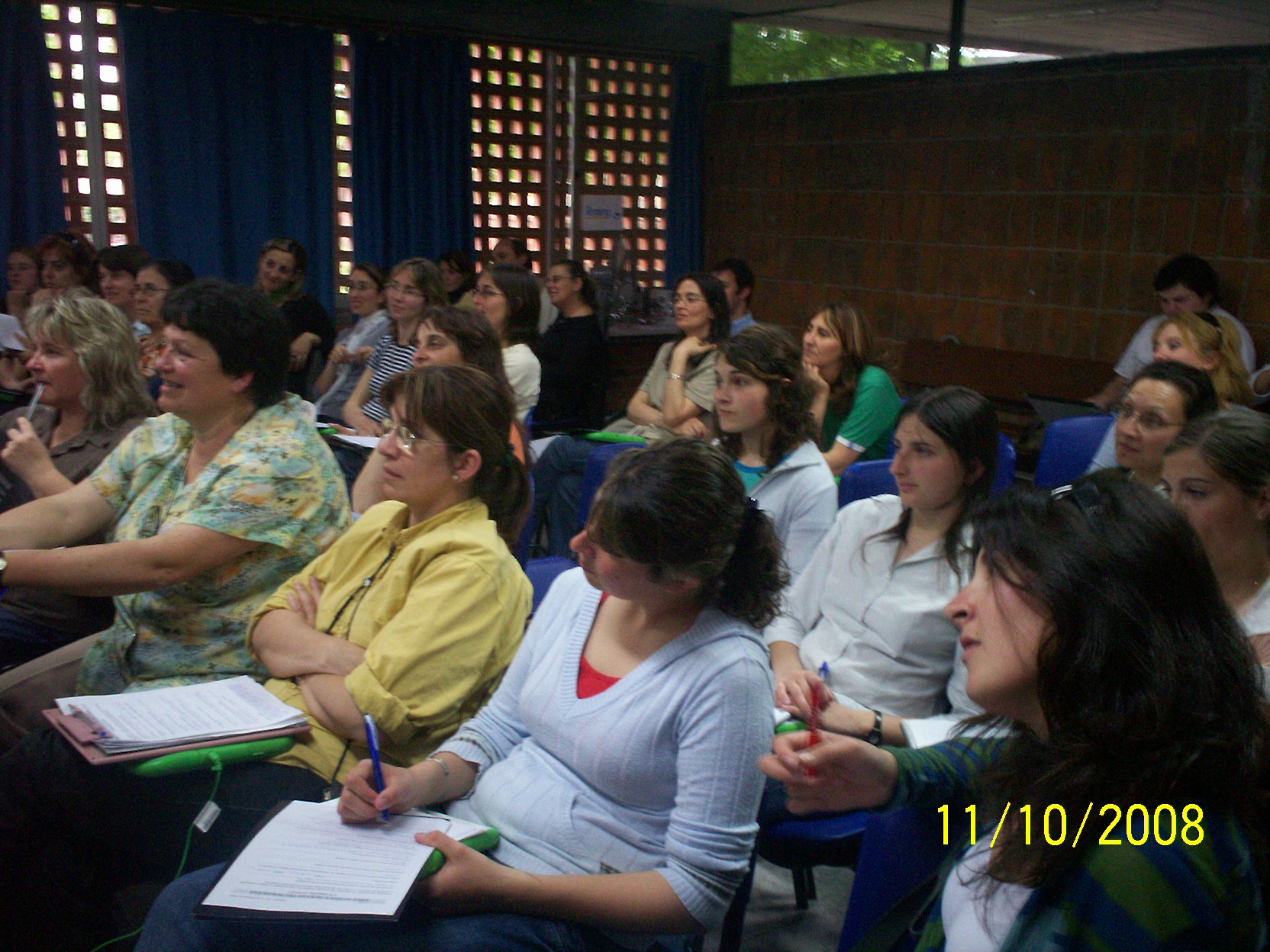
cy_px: 476
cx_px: 635
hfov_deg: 51.4
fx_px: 1321
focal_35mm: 36
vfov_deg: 39.7
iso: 200
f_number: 4.5
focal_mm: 6
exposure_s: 1/8
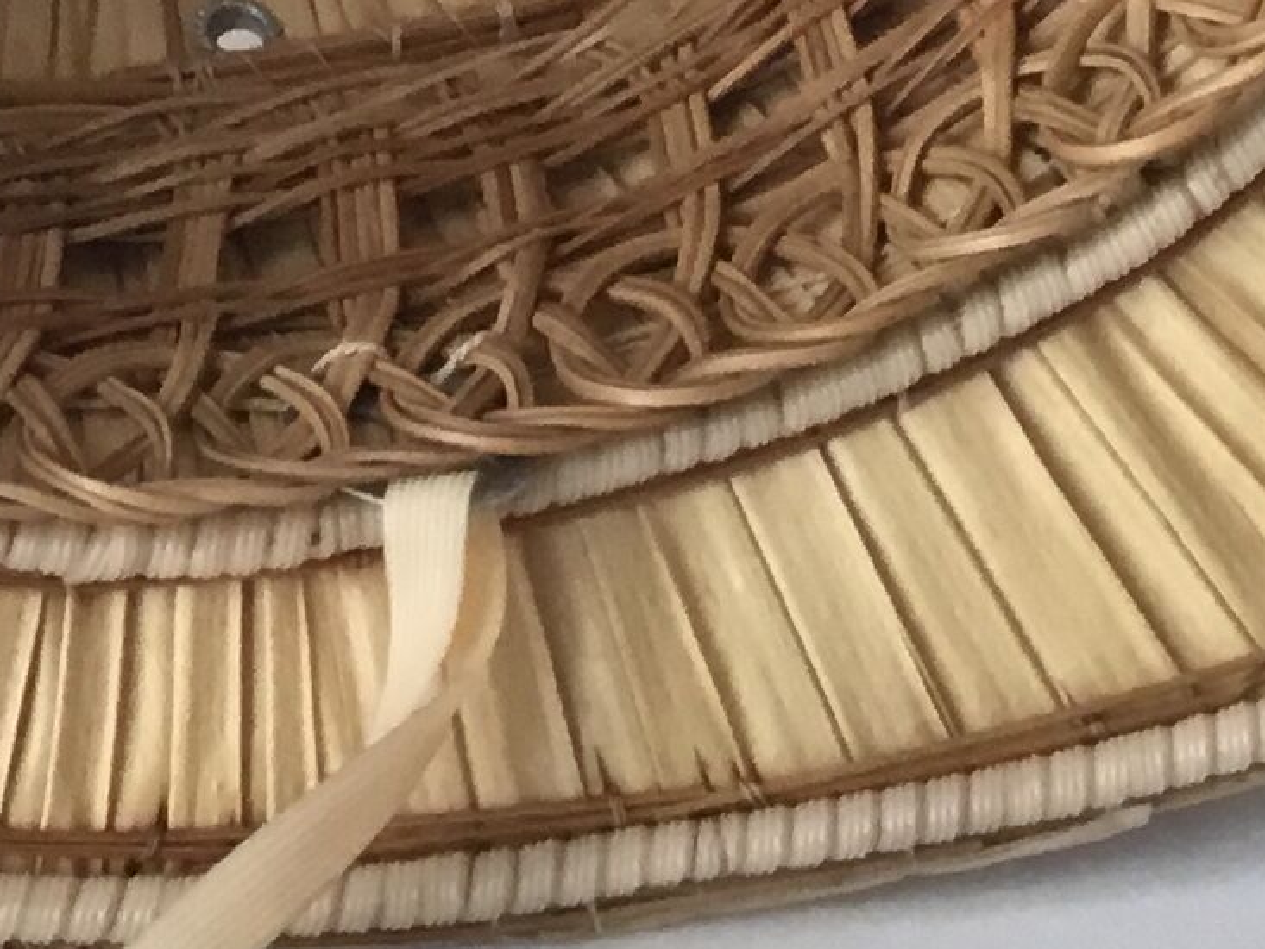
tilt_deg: -15.7
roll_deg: +1.6
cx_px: 400
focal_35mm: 138
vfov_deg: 10.3
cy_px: -595
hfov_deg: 14.3
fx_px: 5044
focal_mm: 3.3
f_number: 2.4
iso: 40
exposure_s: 1/33
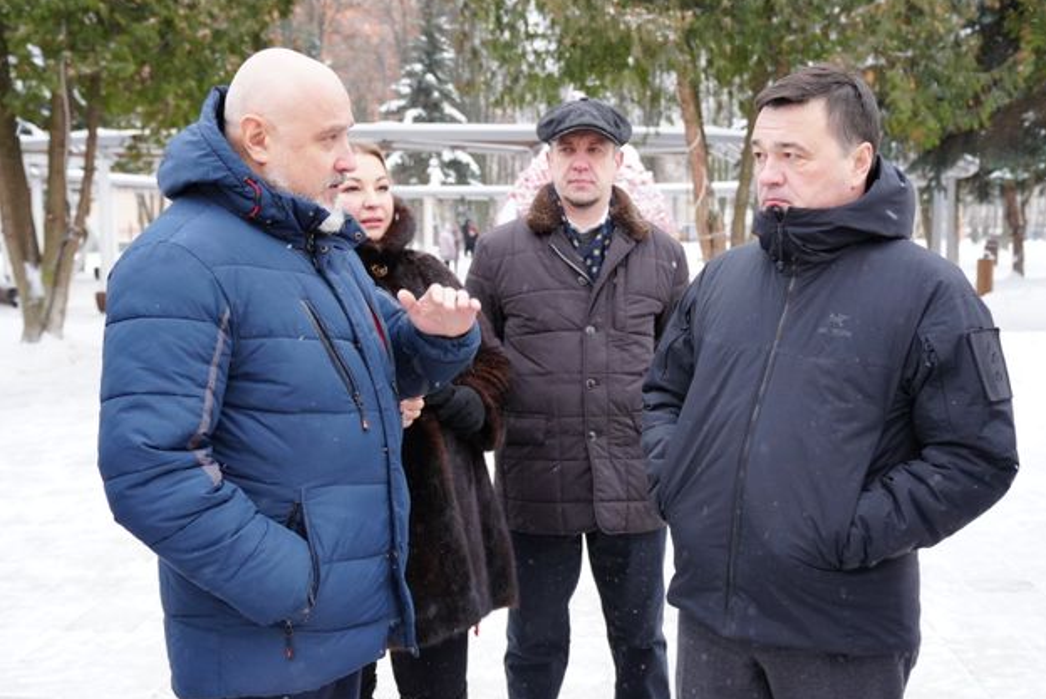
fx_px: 1105
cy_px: 355
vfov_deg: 35.1
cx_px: 529
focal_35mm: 38
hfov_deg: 50.7
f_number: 4.5
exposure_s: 1/250
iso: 2000
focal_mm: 34
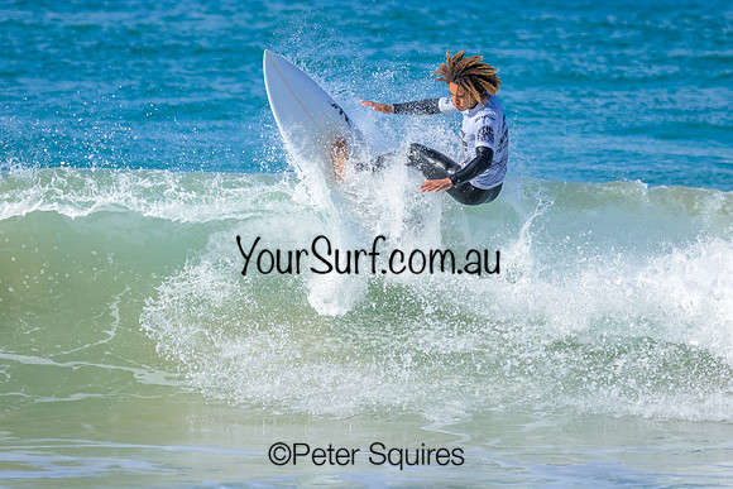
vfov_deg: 1.3
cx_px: 388
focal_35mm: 1098
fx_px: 22369
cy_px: 237
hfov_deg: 1.9
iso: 220
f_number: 6.3
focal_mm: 800
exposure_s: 1/2000
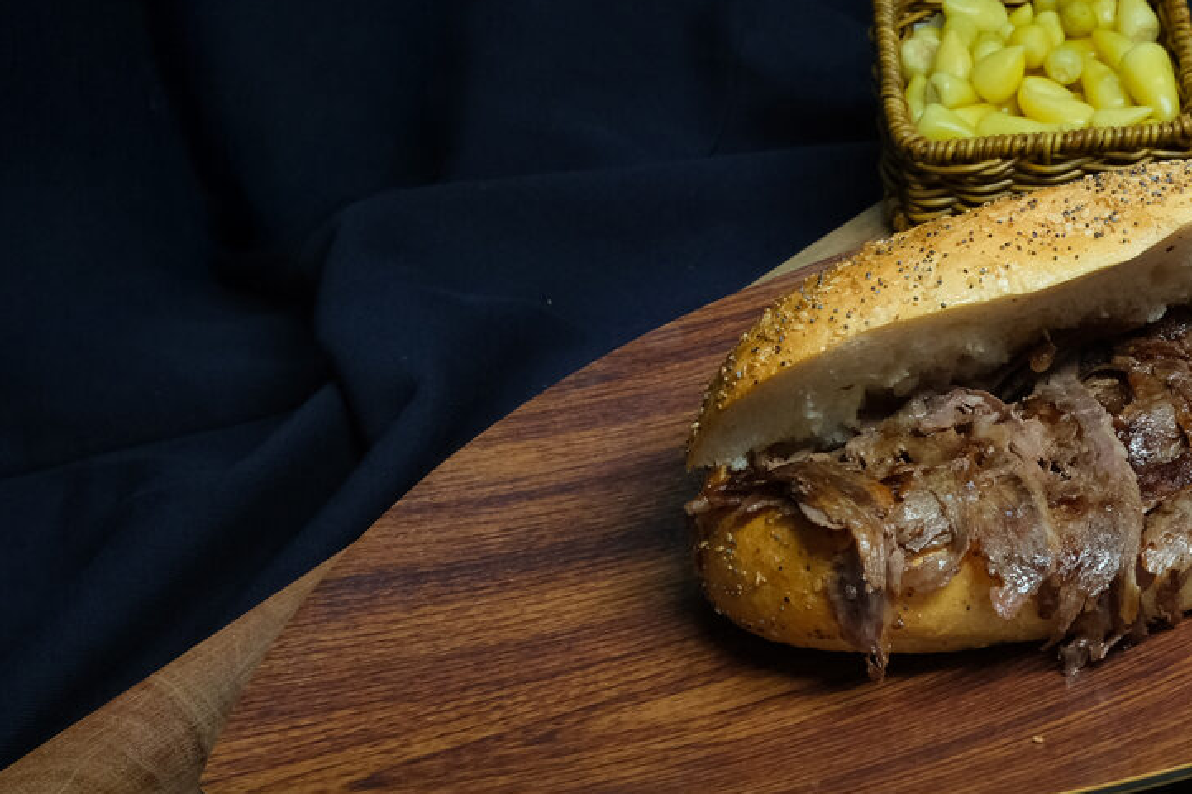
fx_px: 2250
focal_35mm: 68
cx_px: 1088
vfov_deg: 20.0
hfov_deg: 28.4
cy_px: 495
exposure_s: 1/125
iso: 1600
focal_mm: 23
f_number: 8
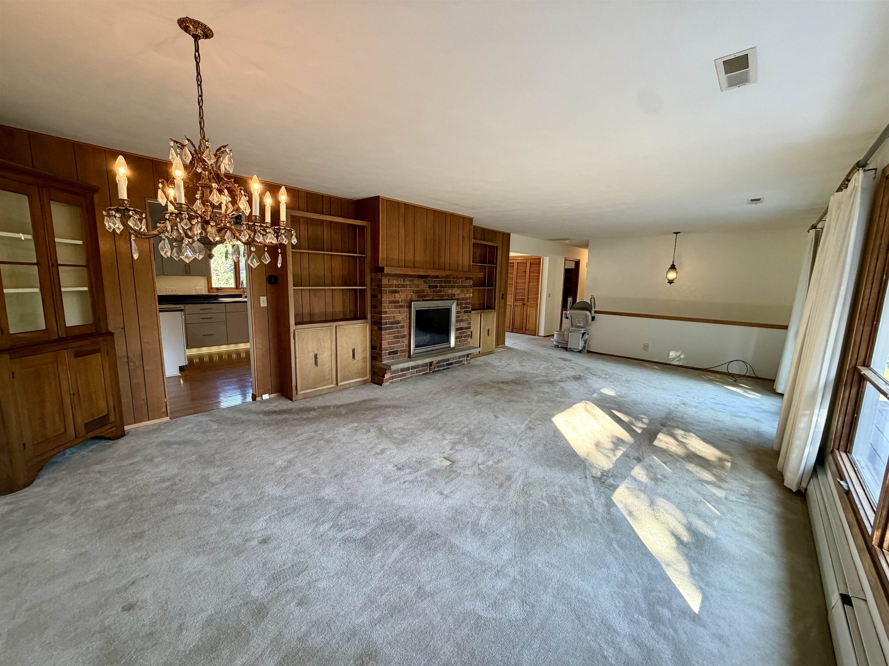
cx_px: 444
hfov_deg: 102.1
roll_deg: -1.2
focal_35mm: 14
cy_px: 333
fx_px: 360
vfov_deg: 85.7
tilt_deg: -8.9
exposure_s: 1/120
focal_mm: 2.22
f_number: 2.2
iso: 200
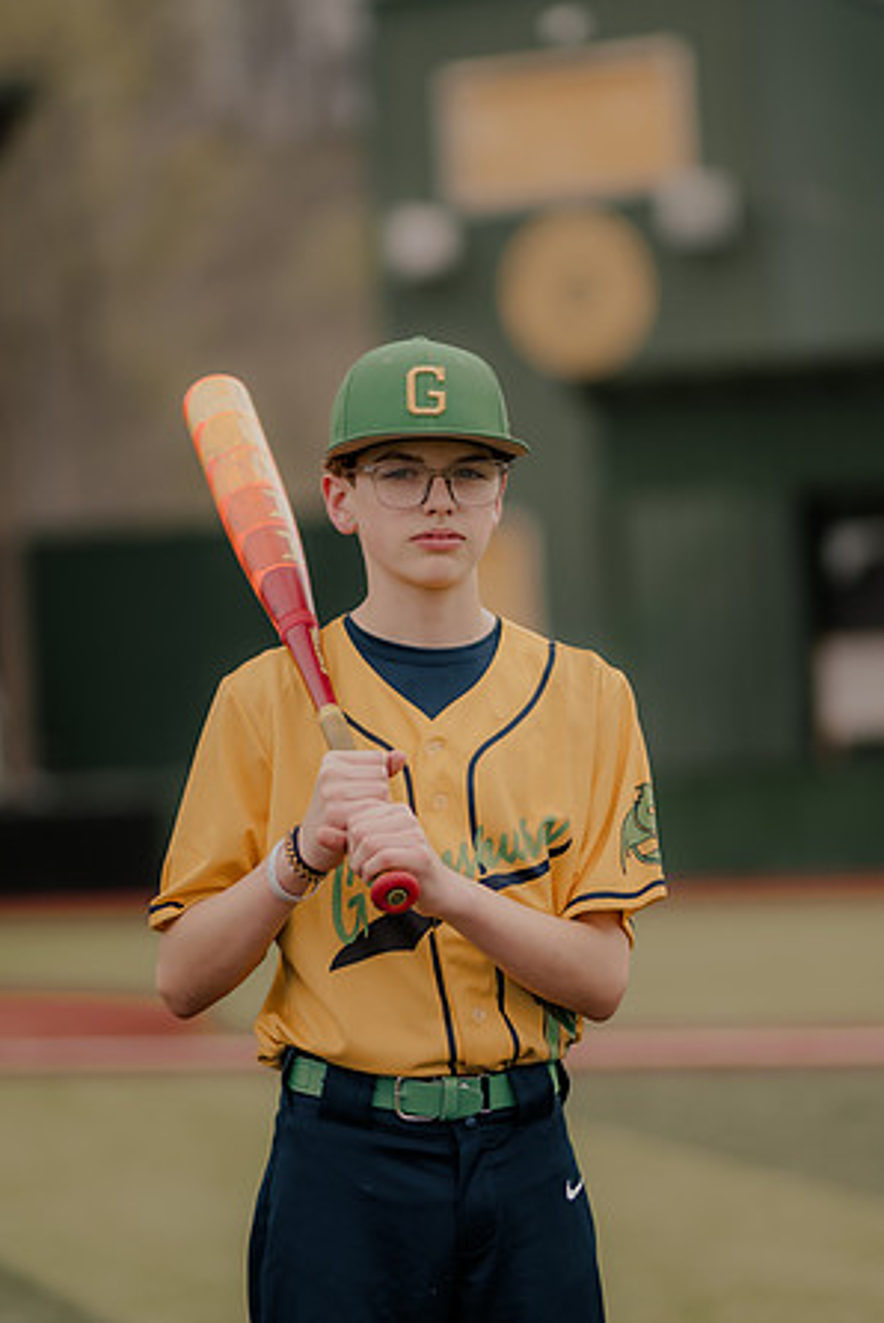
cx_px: 442
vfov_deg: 16.0
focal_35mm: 128
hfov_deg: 10.7
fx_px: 4707
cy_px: 659
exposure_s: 1/1250
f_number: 1.4
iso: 125
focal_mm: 85
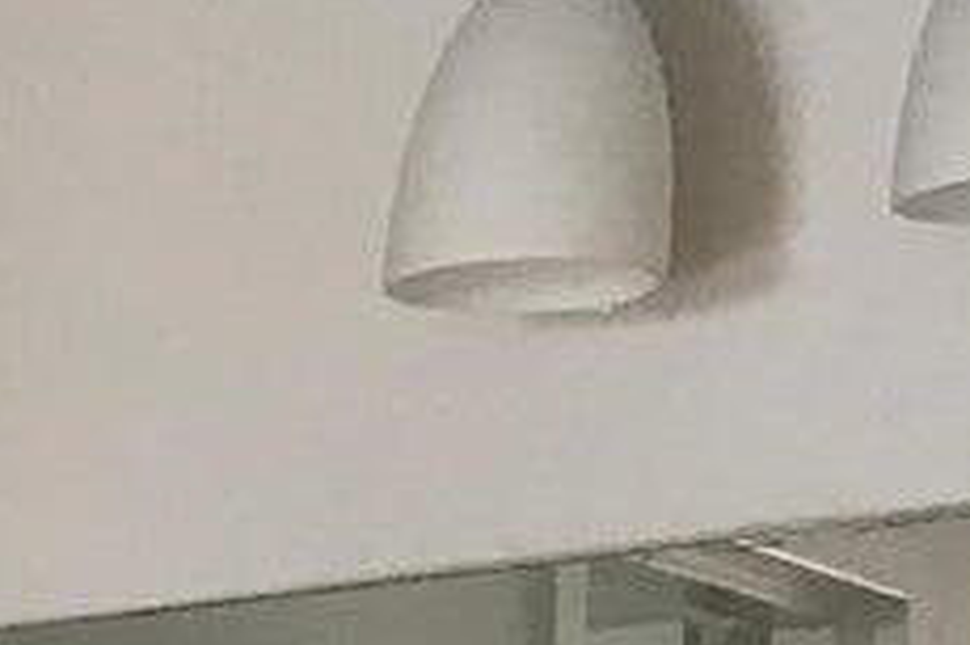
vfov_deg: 6.9
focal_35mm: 173
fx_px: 4658
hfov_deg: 10.5
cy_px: 2074
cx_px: -1217
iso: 40
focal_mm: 3.99
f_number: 1.8
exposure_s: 1/20
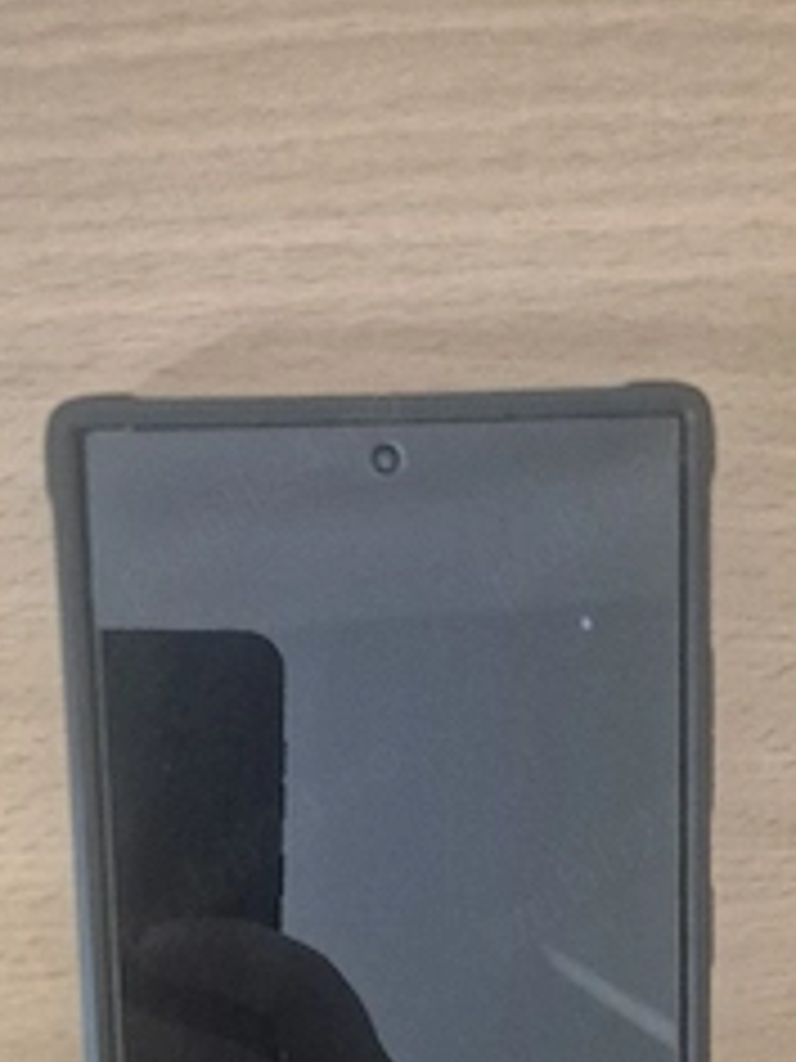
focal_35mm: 39
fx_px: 1196
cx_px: 306
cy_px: 891
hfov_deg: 36.6
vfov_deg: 44.8
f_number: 1.8
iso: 1600
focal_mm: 5.4
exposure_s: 1/100
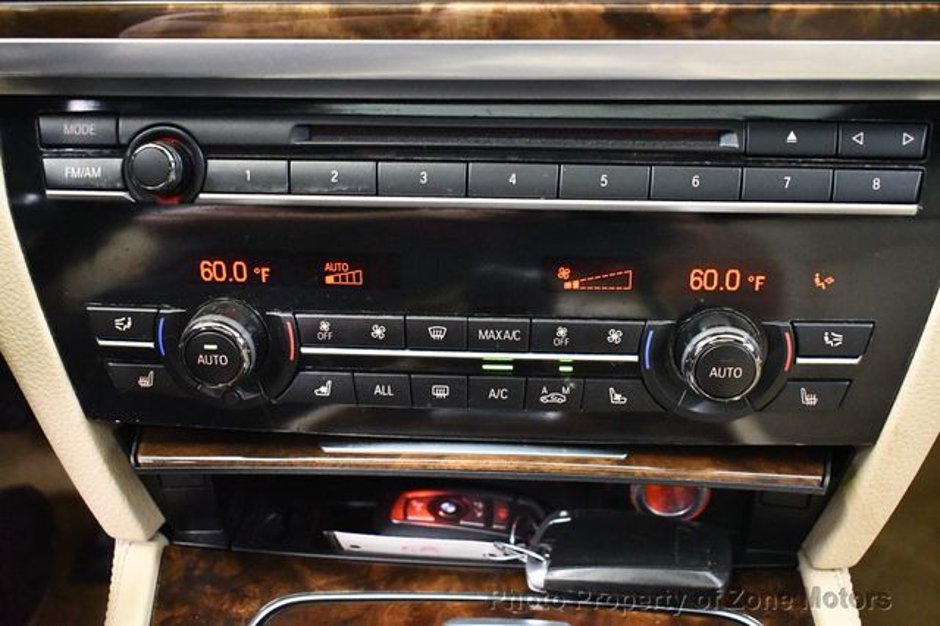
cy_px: 313
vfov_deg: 35.9
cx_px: 470
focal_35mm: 37
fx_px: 966
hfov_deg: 51.9
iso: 12800
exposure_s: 1/50
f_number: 4
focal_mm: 25
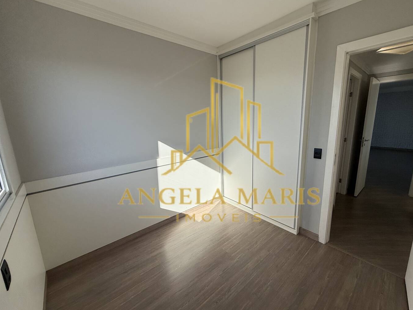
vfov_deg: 81.7
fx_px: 179
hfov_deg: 98.0
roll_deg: +0.7
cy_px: 153
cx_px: 220
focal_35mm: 15
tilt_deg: -9.0
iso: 50
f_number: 2.2
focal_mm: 2.22
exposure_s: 1/686
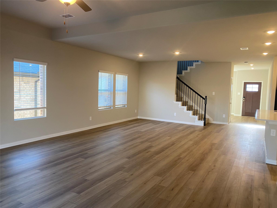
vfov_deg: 53.1
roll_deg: -0.8
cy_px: 104
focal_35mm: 26
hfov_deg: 67.3
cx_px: 138
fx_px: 208
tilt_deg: -5.2
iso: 80
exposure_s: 1/60
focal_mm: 4.25
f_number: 1.8
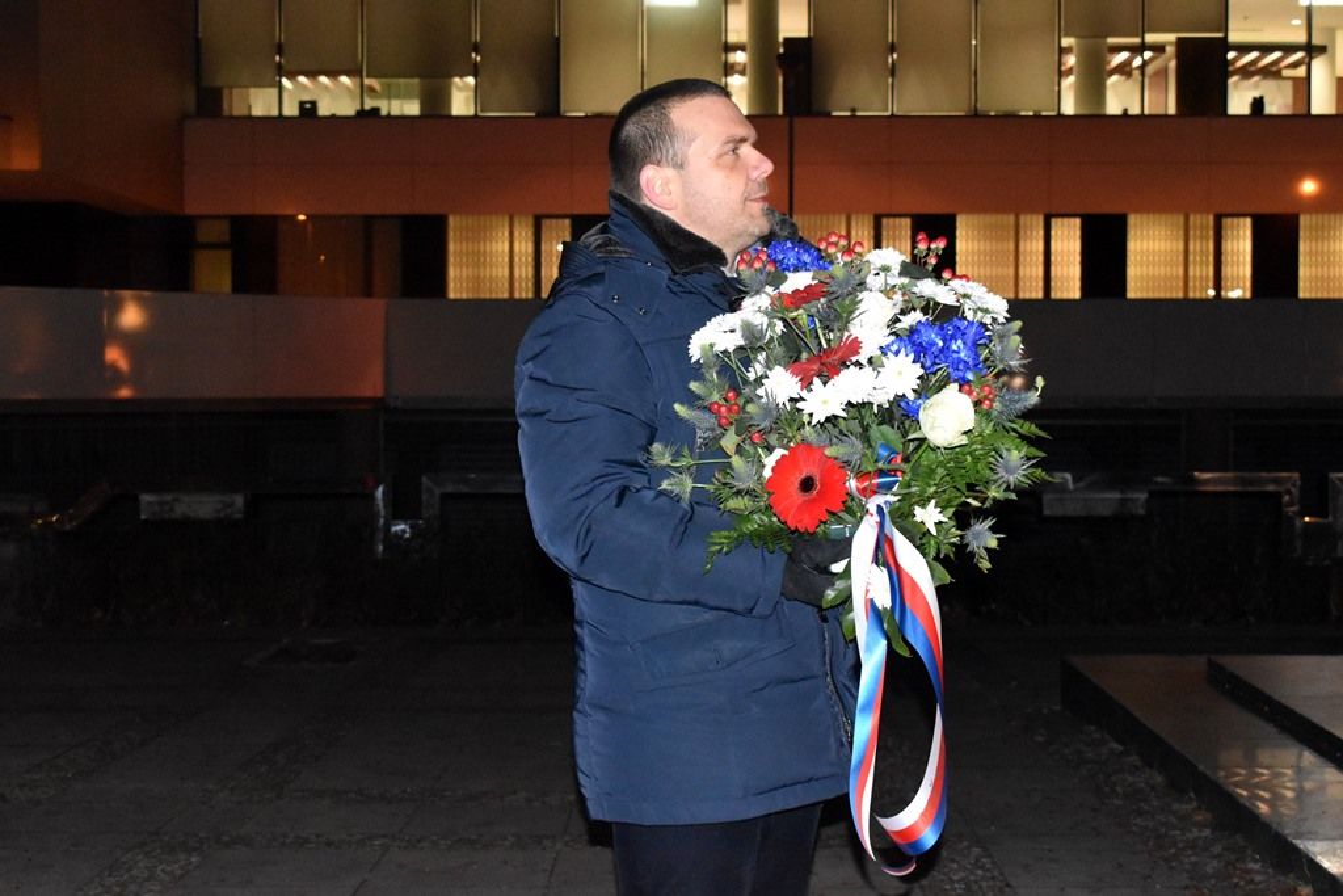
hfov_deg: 36.9
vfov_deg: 25.1
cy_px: 448
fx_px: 2015
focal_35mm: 54
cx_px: 672
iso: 6400
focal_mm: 36
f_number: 8
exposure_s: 1/60
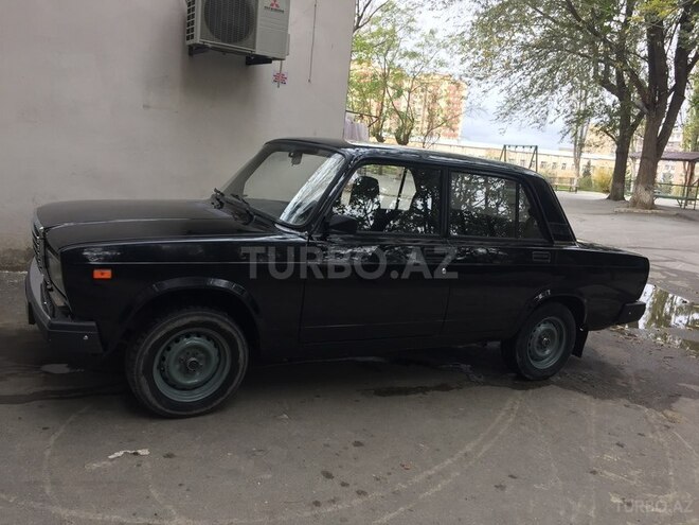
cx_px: 350
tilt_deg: -11.2
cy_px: 262
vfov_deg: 48.2
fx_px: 586
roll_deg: -4.3
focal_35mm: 29
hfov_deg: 61.7
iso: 40
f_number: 2.2
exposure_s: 1/100
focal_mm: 4.15
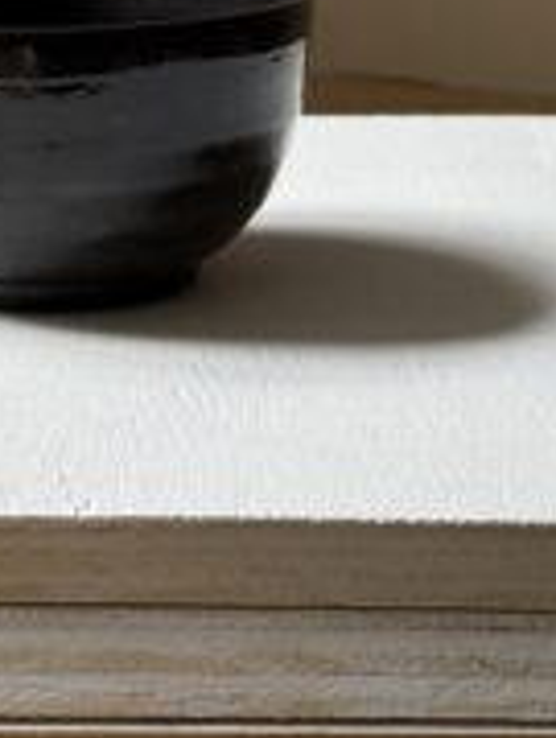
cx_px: 62
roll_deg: -0.5
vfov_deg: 17.8
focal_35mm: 107
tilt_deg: -5.7
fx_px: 2283
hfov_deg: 13.8
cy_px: -33
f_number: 1.78
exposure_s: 1/114
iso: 100
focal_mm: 6.76
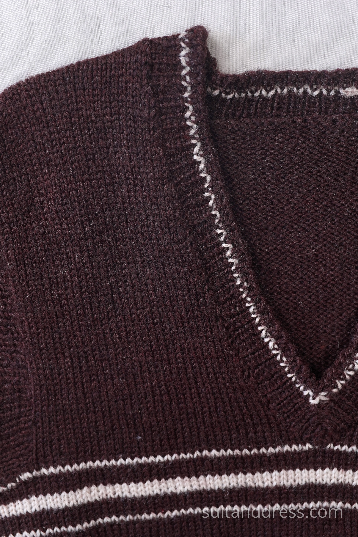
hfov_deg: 28.1
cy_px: 268
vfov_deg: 41.1
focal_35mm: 48
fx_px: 716
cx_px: 179
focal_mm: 32
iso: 320
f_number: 6.3
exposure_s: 1/60
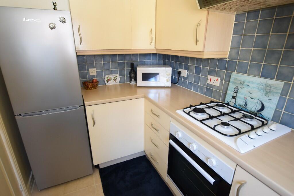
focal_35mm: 20
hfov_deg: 85.4
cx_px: 147
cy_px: 98
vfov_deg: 63.2
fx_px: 159
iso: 400
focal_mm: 13
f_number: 3.5
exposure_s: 1/20
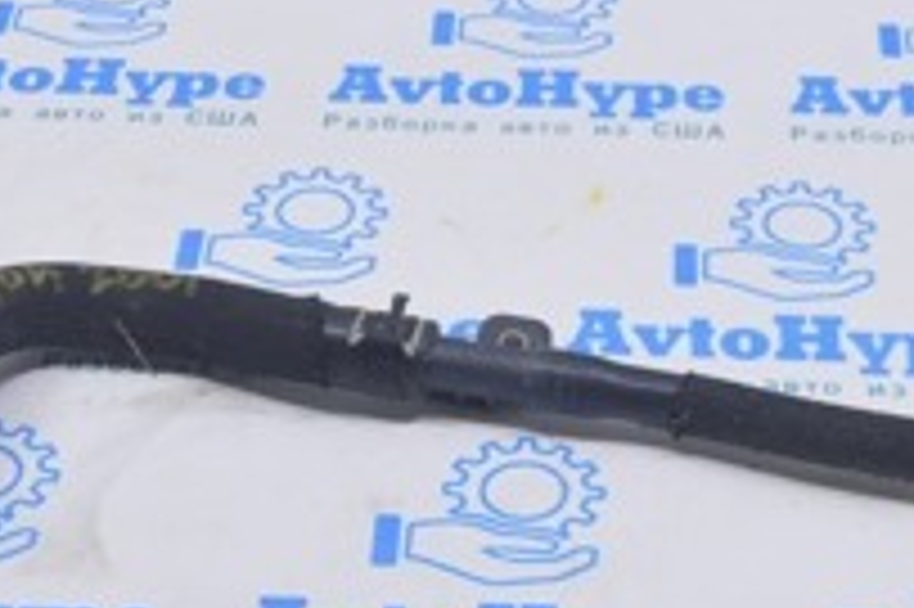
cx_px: 518
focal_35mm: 109
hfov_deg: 18.8
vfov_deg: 12.6
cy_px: 426
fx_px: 2754
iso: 400
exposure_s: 1/25
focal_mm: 23
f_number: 5.6
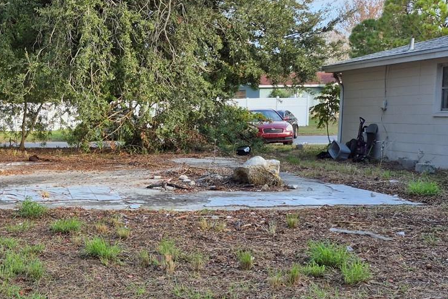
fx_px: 647
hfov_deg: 35.3
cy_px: 214
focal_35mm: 52
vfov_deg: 25.8
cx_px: 23
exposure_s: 1/421
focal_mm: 5.4
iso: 25
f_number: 1.8
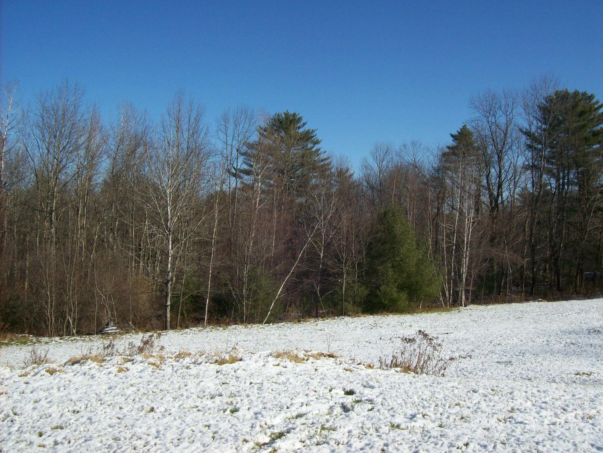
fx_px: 627
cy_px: 226
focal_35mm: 36
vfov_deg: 39.7
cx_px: 302
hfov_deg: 51.4
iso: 80
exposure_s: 1/703
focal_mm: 6
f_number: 4.8
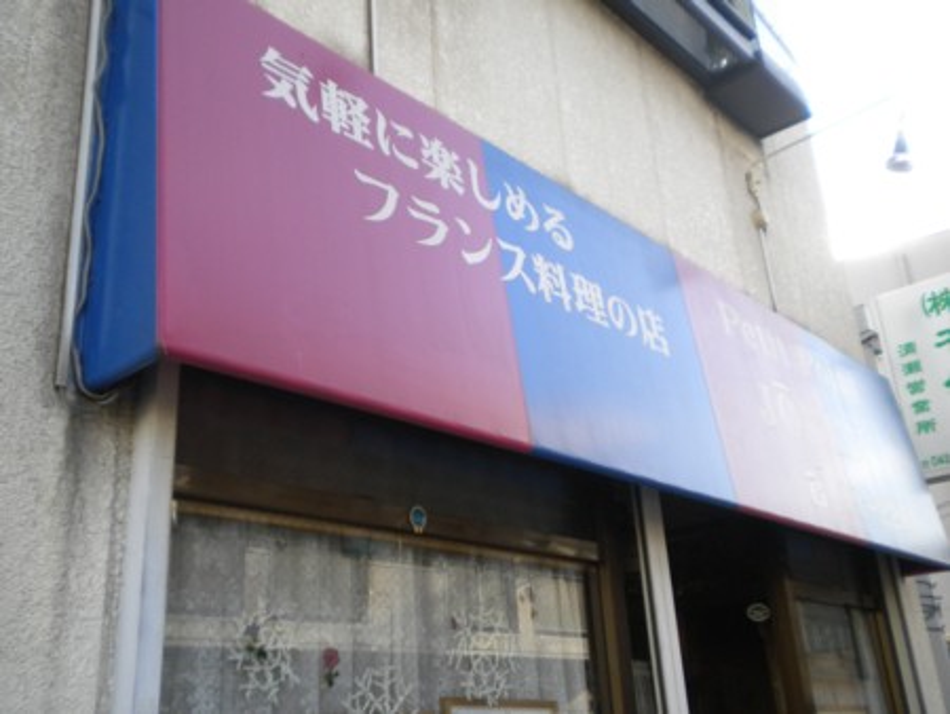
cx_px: 475
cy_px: 357
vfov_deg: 40.7
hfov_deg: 52.6
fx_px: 961
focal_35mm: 35
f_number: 3.1
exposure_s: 1/500
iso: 235
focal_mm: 6.3
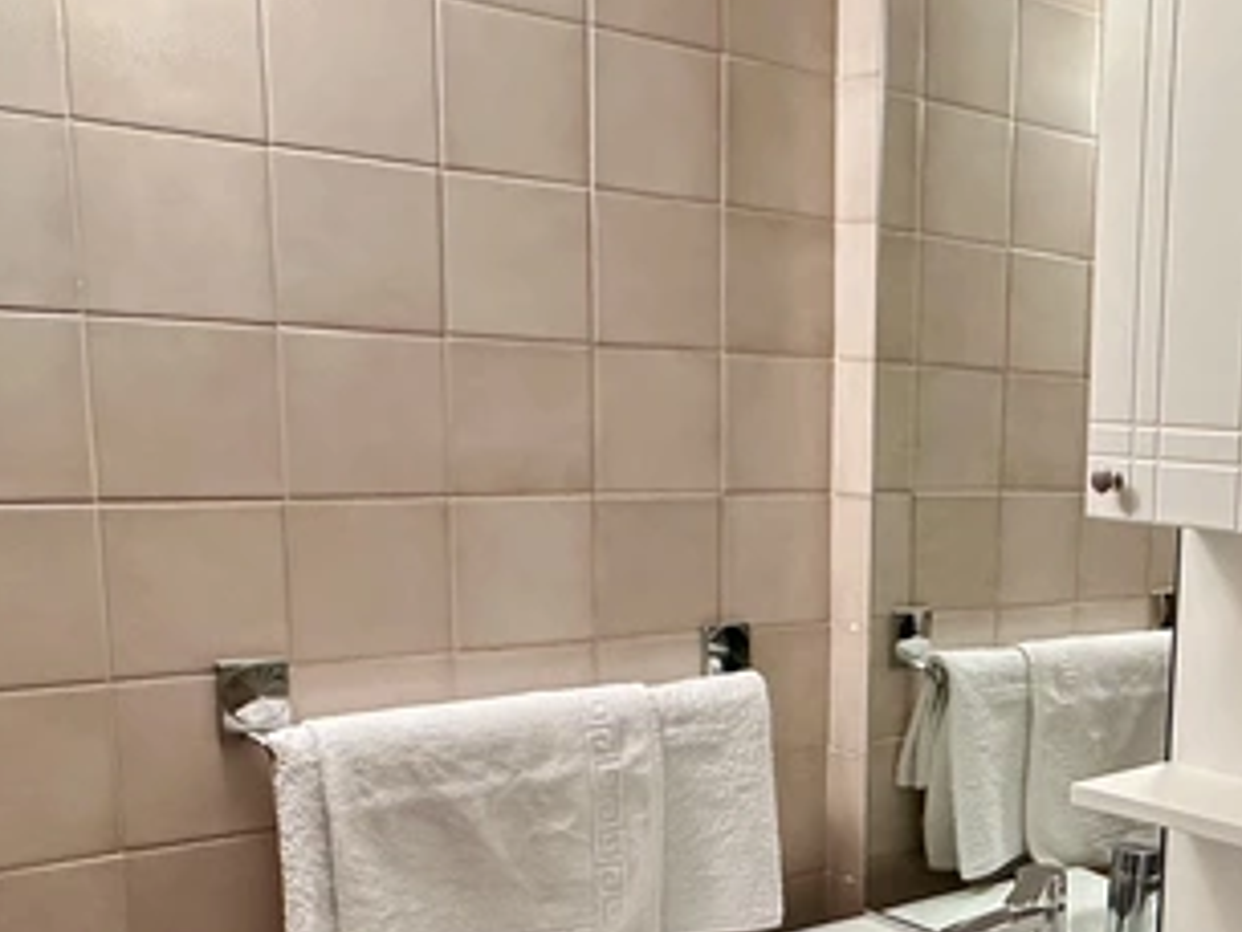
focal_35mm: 47
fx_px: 1687
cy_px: 733
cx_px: 1120
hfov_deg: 37.7
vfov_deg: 30.2
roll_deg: -2.5
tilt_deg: -10.9
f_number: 2.2
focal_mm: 2.22
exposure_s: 1/50
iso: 250
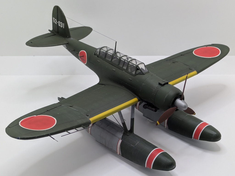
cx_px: 118
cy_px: 88
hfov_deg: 37.5
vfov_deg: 28.6
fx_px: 346
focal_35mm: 51
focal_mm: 5.43
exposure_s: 1/142
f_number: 1.89
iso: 62
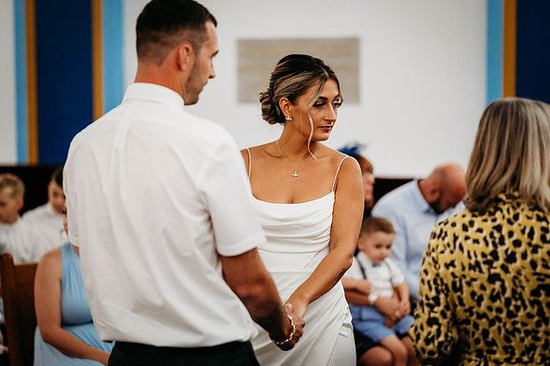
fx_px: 1298
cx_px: 275
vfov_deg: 16.1
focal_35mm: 85
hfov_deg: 23.9
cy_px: 183
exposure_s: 1/200
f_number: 1.8
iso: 560
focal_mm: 85
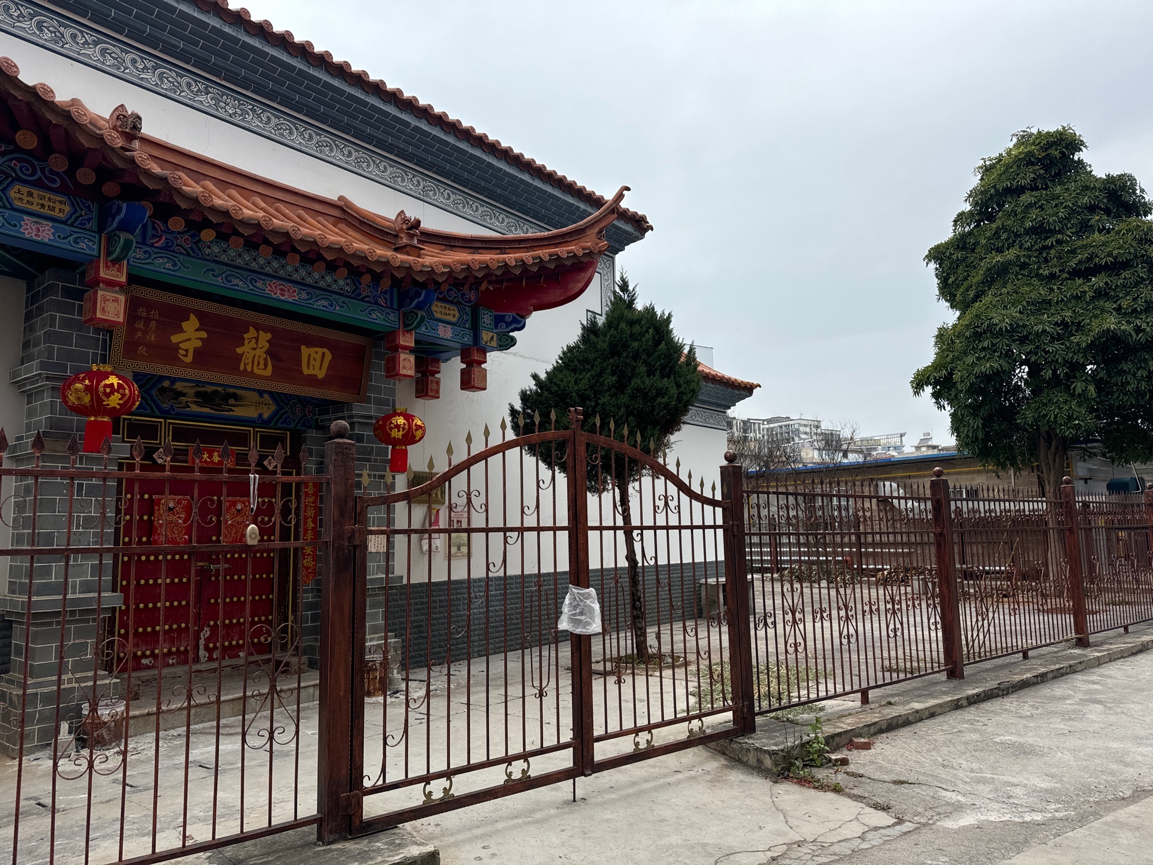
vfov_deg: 56.8
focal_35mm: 24
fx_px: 799
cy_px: 432
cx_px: 576
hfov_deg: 71.6
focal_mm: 6.76
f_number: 1.78
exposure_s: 1/2710
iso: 80
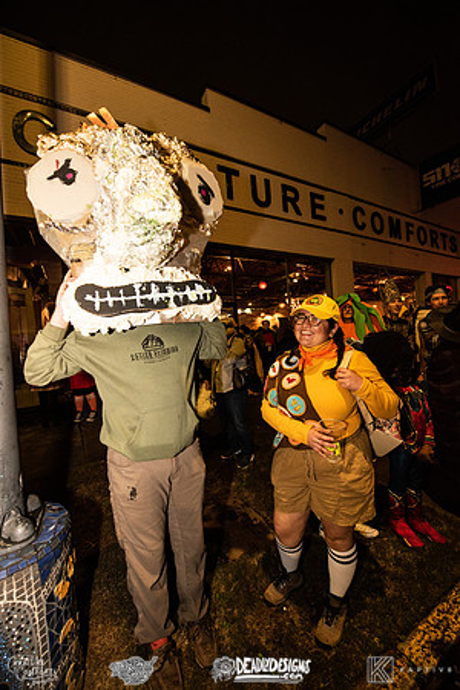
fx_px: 268
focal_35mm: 14
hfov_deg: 81.2
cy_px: 345
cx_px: 230
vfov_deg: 104.3
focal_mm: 14
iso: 2000
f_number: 3.5
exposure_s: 1/80
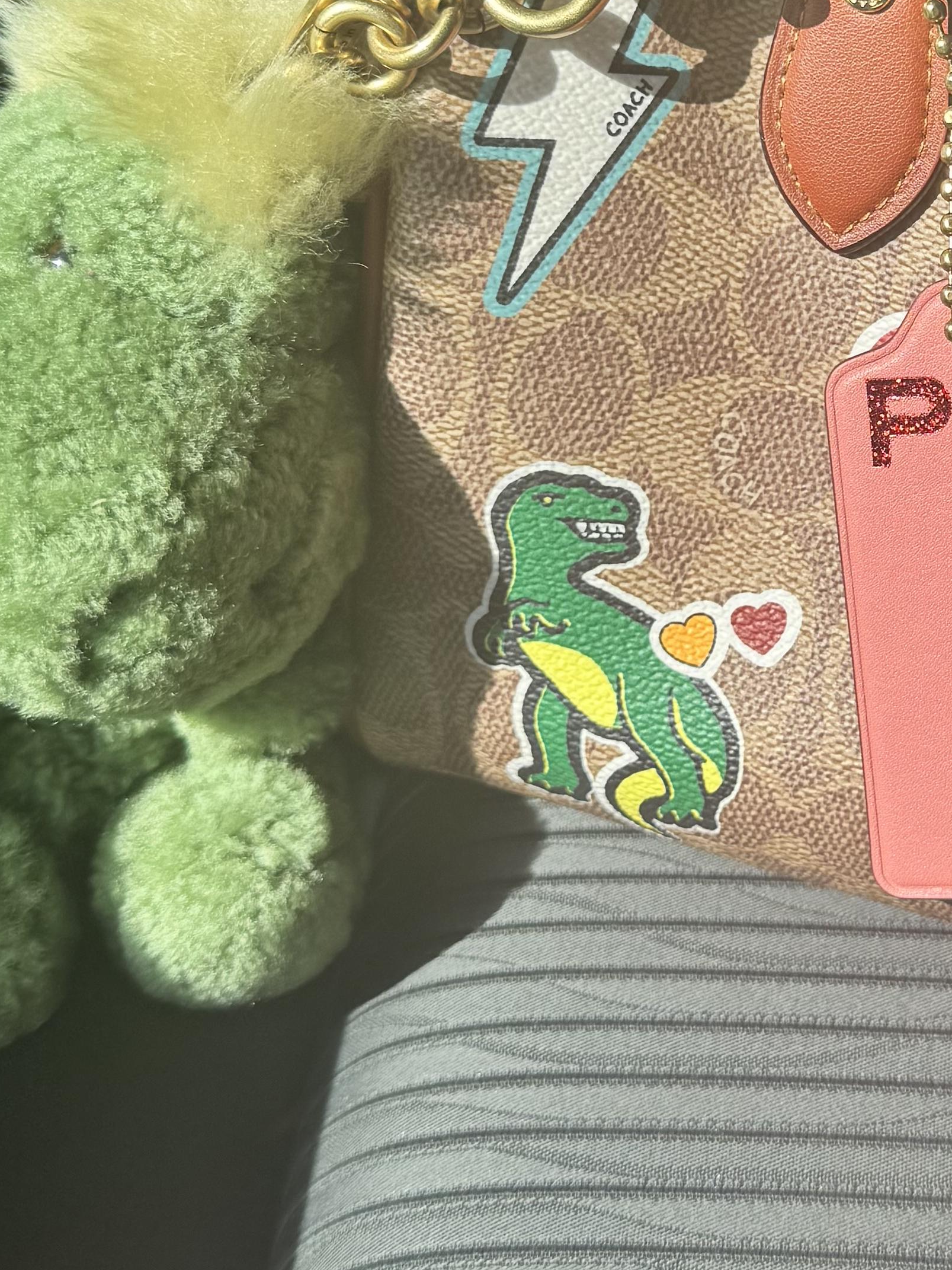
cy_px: 358
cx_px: 1036
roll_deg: +13.8
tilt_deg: -36.2
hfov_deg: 21.8
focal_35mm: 64
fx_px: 2346
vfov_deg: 29.9
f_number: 1.78
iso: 80
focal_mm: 6.76
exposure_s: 1/1767
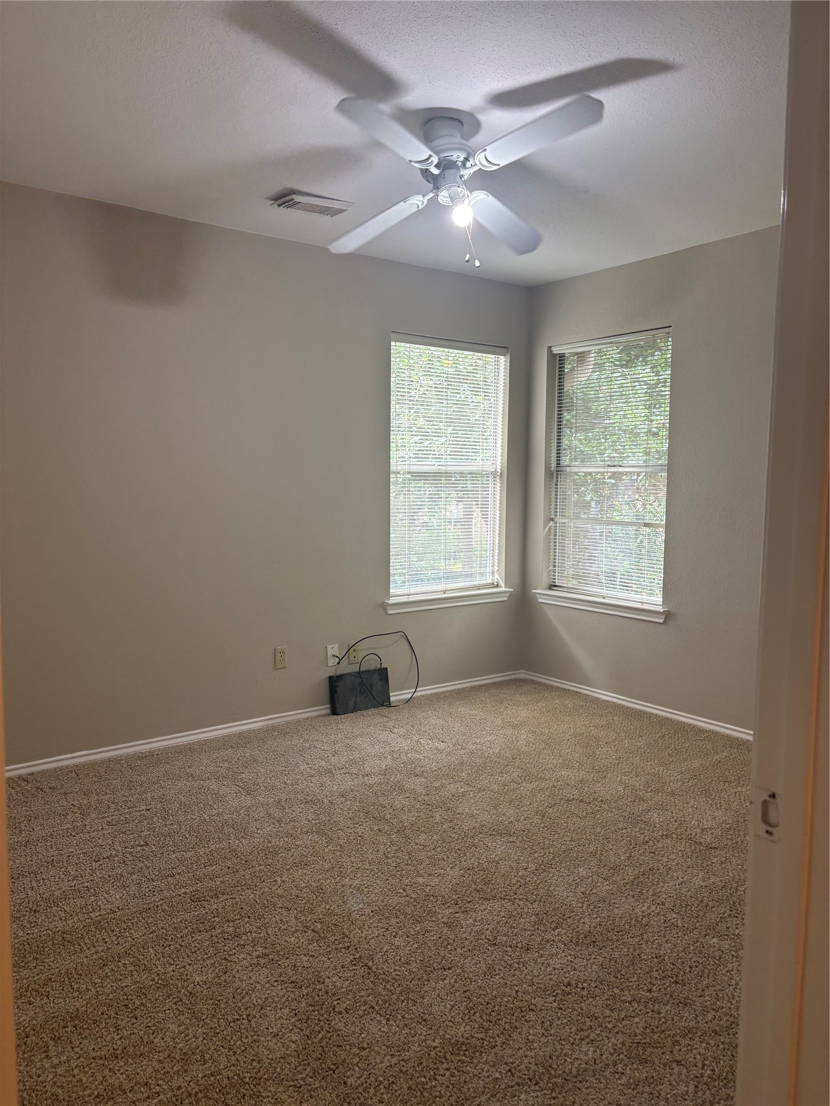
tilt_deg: -6.8
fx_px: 831
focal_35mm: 26
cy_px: 553
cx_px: 415
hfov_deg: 53.1
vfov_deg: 67.3
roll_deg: -1.6
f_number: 1.6
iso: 125
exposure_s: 1/77
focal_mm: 5.96
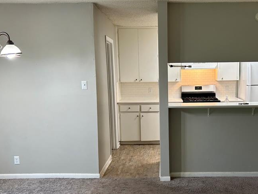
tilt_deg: -7.4
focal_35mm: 41
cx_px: 163
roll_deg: +0.3
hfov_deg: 45.3
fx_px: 306
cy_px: 110
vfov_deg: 35.1
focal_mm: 5.7
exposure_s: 1/60
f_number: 1.5
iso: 80
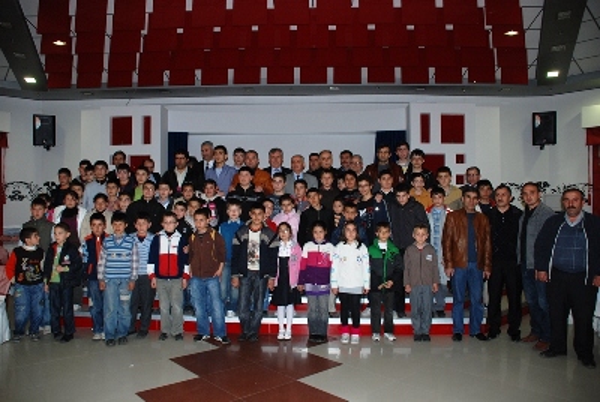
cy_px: 201
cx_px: 300
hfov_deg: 21.9
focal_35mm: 93
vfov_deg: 14.8
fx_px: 1552
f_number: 5.3
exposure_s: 1/60
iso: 200
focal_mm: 62
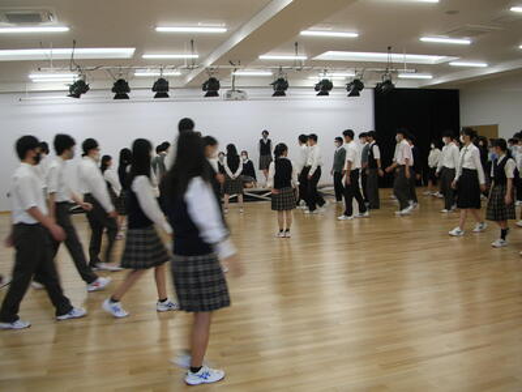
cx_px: 261
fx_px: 528
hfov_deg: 52.6
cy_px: 196
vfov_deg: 40.7
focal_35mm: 35
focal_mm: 5.8
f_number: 2.8
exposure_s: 1/27.7
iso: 50
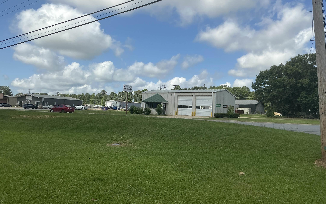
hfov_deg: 62.9
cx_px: 162
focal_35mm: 30
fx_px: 267
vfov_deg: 41.7
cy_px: 84
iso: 25
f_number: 1.8
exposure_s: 1/2538
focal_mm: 3
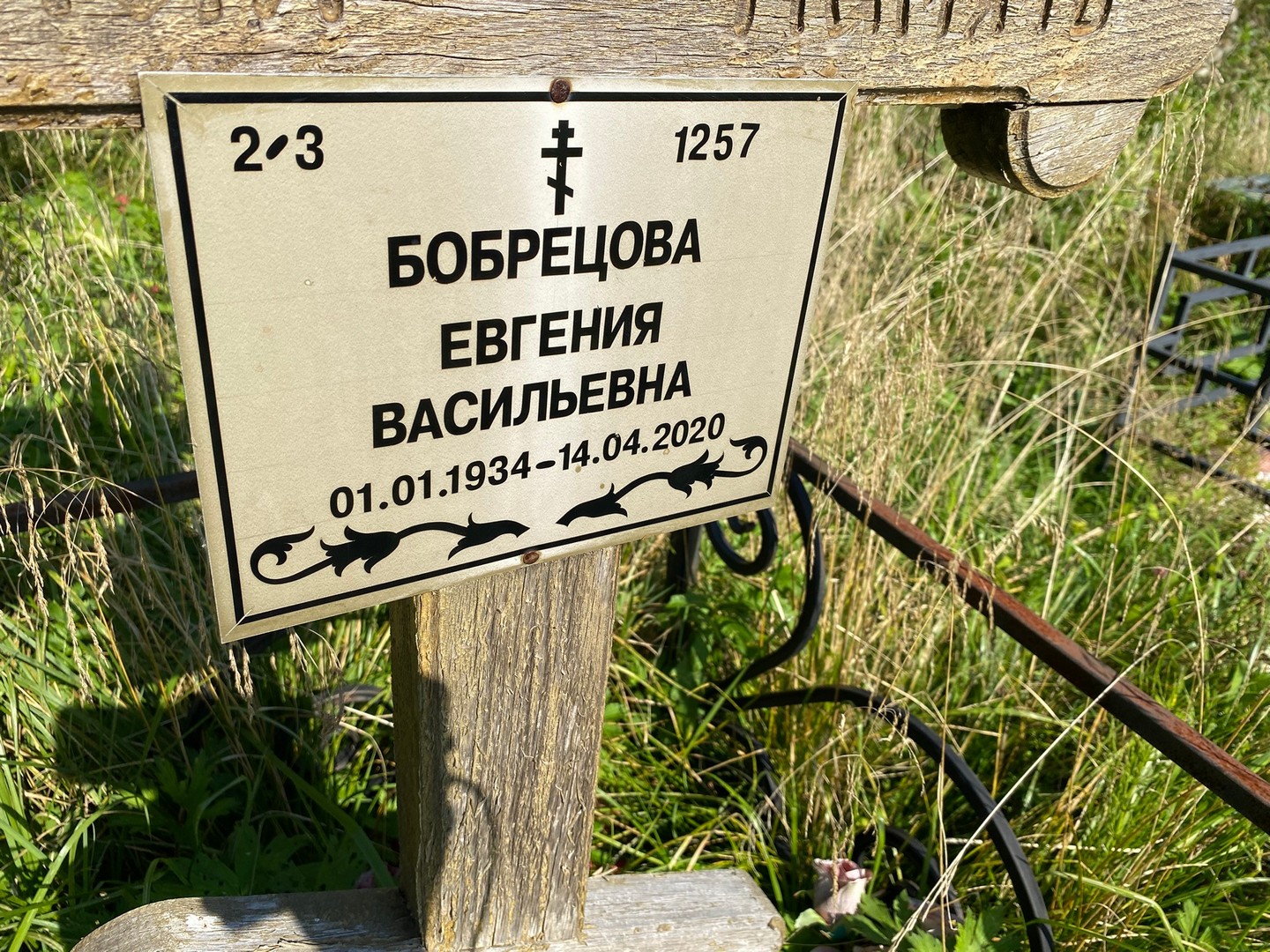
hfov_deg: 67.3
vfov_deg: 53.1
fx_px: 954
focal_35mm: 26
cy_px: 476
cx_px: 635
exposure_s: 1/2625
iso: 32
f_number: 1.8
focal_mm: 4.25
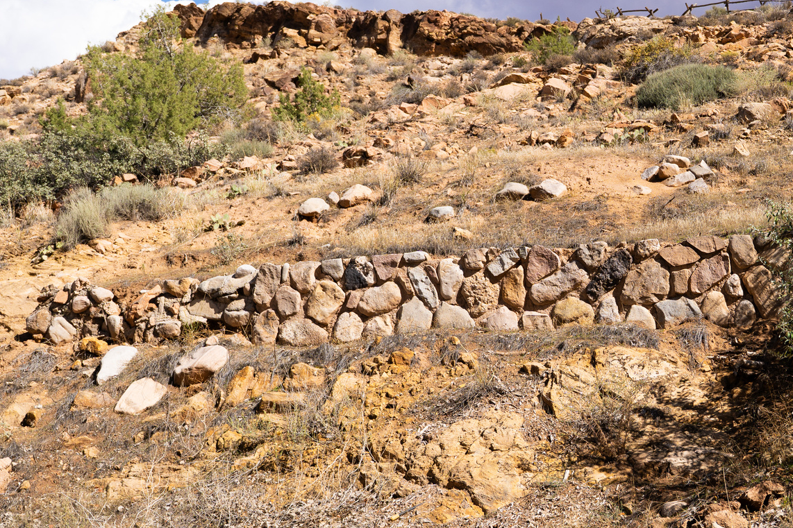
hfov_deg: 36.6
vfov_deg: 25.5
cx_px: 610
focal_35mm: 53
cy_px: 215
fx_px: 1165
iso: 200
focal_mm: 29.5
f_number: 4
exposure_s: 1/1600
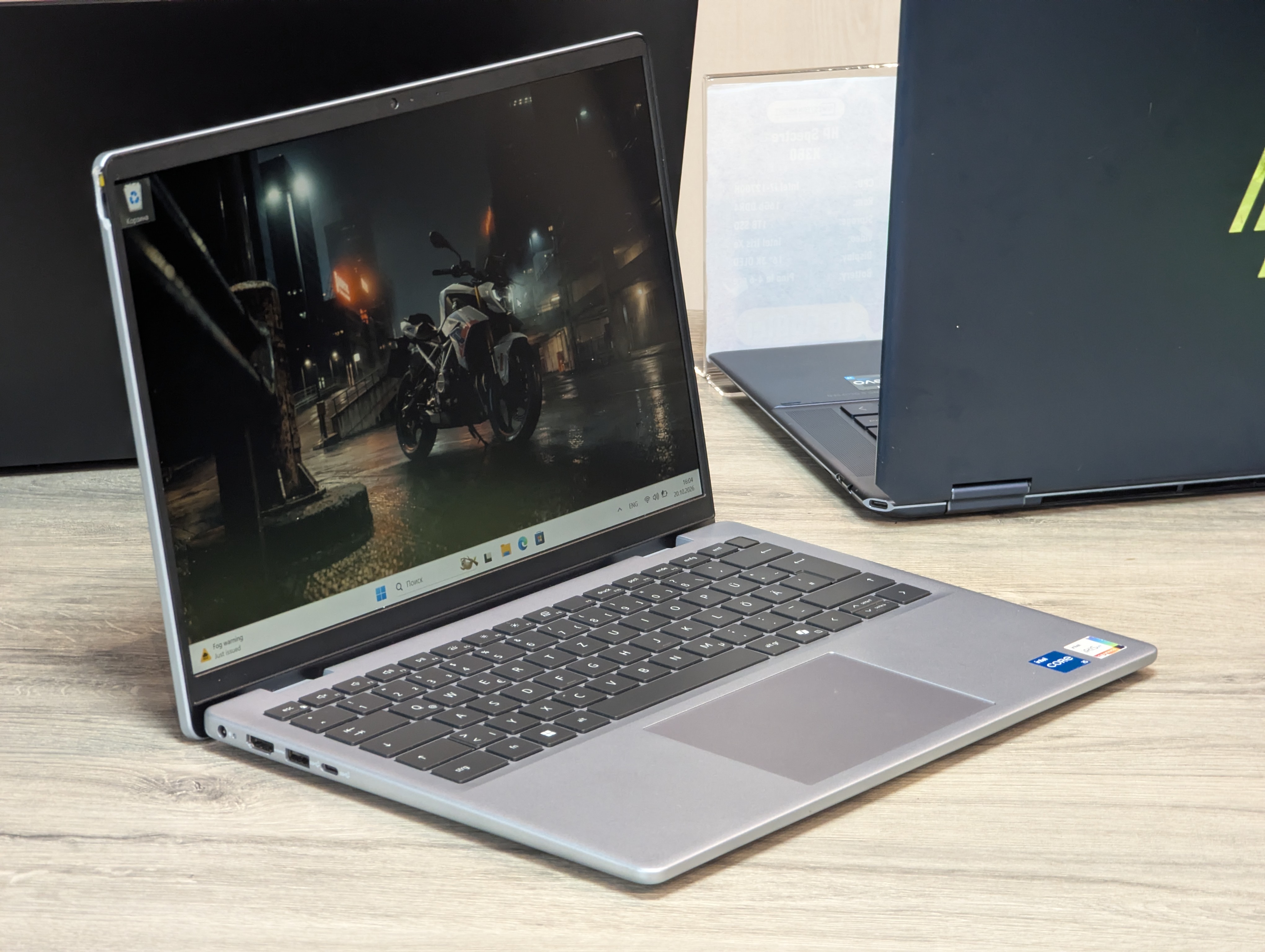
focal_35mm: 117
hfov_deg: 16.8
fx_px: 4282
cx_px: 632
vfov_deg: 12.7
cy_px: 476
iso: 659
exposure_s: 1/27.9
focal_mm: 19
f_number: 3.5
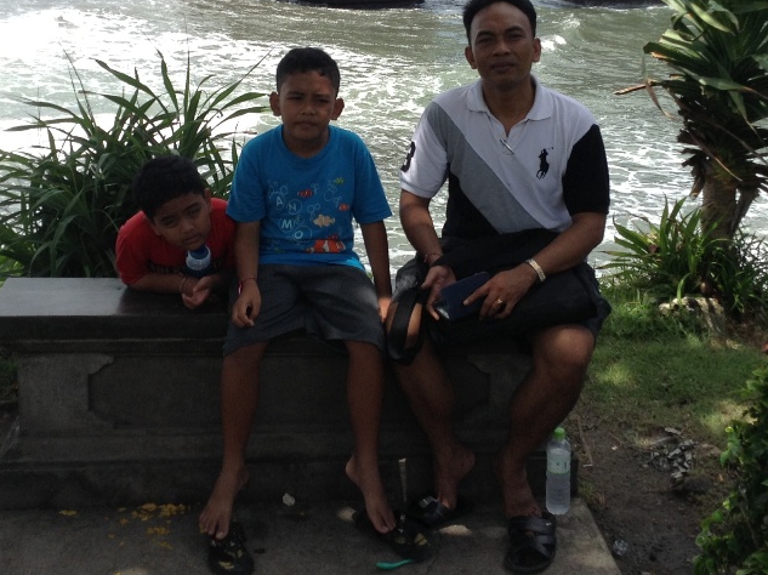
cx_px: 383
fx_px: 1197
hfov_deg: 35.6
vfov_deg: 26.8
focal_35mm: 54
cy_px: 184
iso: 32
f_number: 2.4
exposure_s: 1/840
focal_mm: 3.3
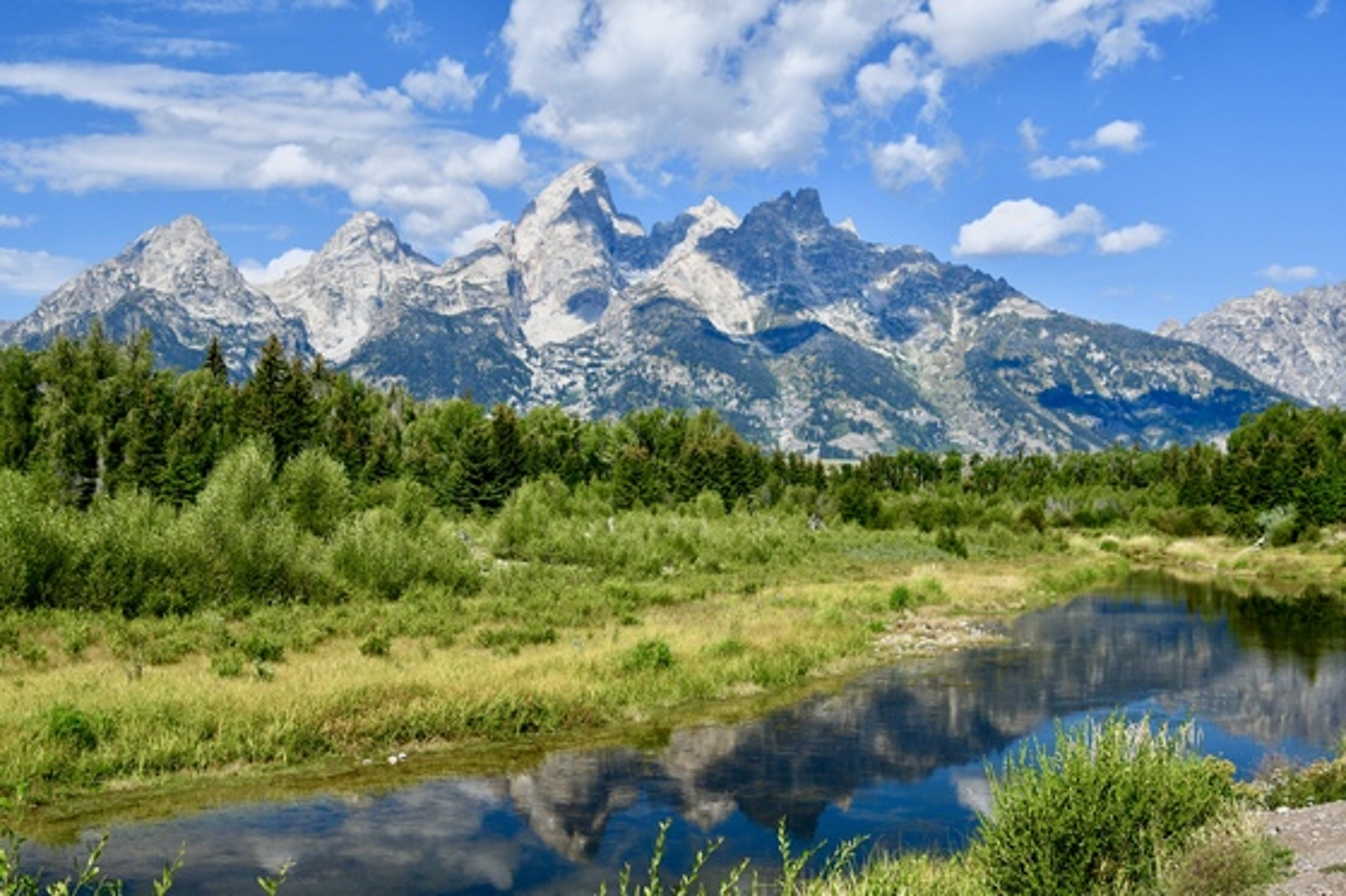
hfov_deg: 41.1
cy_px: 448
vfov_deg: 28.1
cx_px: 673
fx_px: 1794
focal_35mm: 48
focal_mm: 24
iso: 100
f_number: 9
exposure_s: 1/125
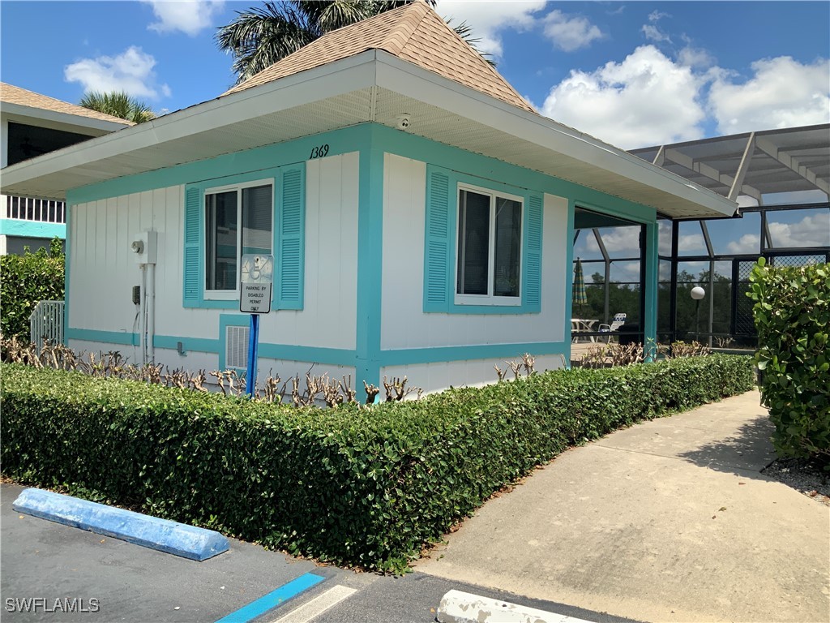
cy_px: 312
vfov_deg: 48.2
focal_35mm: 29
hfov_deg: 61.7
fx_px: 695
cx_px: 415
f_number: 1.8
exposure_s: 1/2058
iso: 16
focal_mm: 3
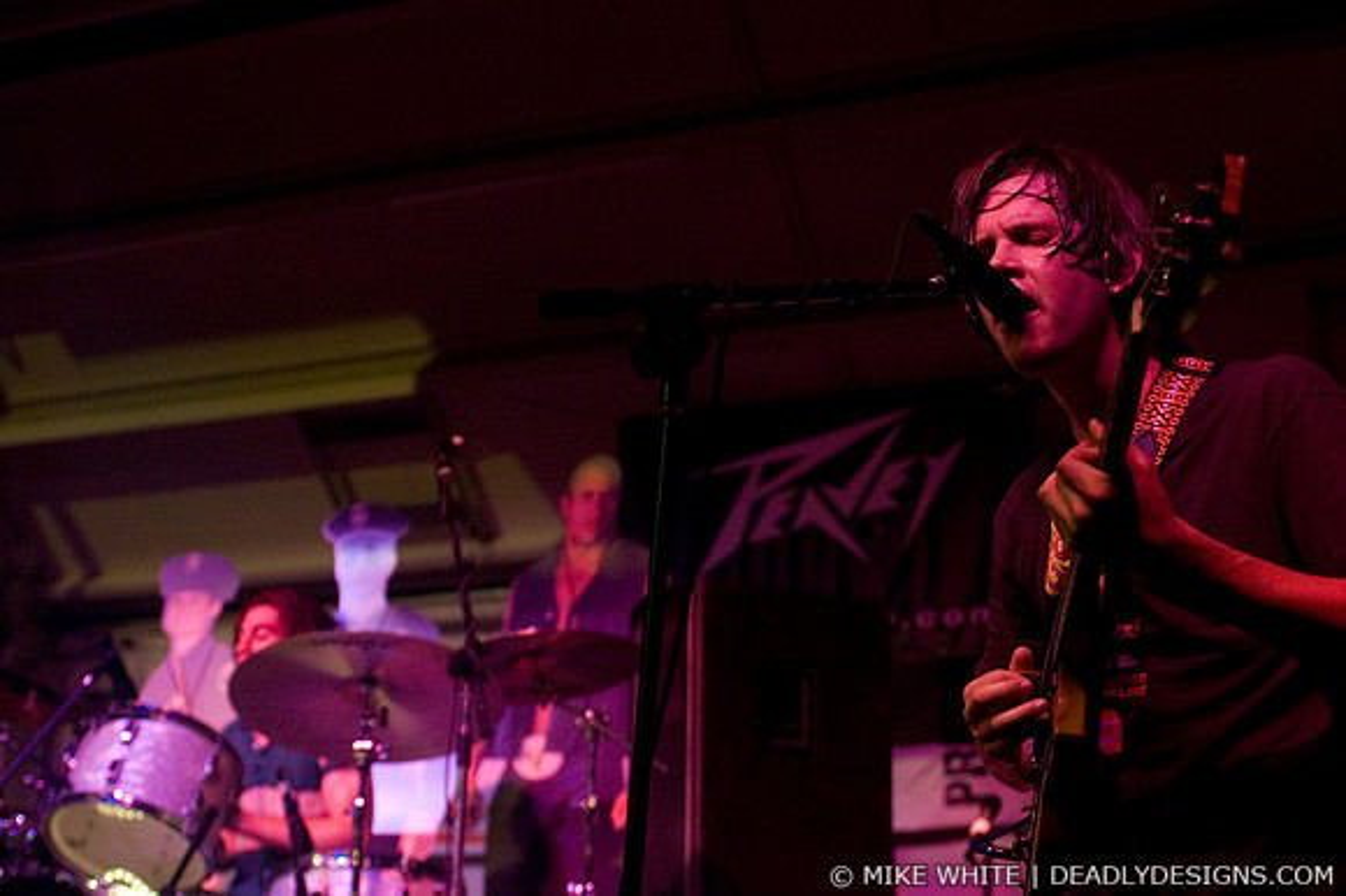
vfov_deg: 20.6
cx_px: 673
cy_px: 448
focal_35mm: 66
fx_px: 2466
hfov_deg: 30.5
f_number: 3.2
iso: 800
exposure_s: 1/100
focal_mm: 44
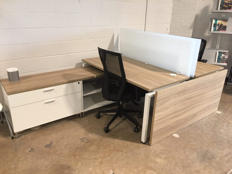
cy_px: 87
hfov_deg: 61.7
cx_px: 116
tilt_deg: -20.6
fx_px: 194
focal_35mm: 29
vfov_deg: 48.2
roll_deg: -2.6
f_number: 2.2
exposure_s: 1/15
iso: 64
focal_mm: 4.15
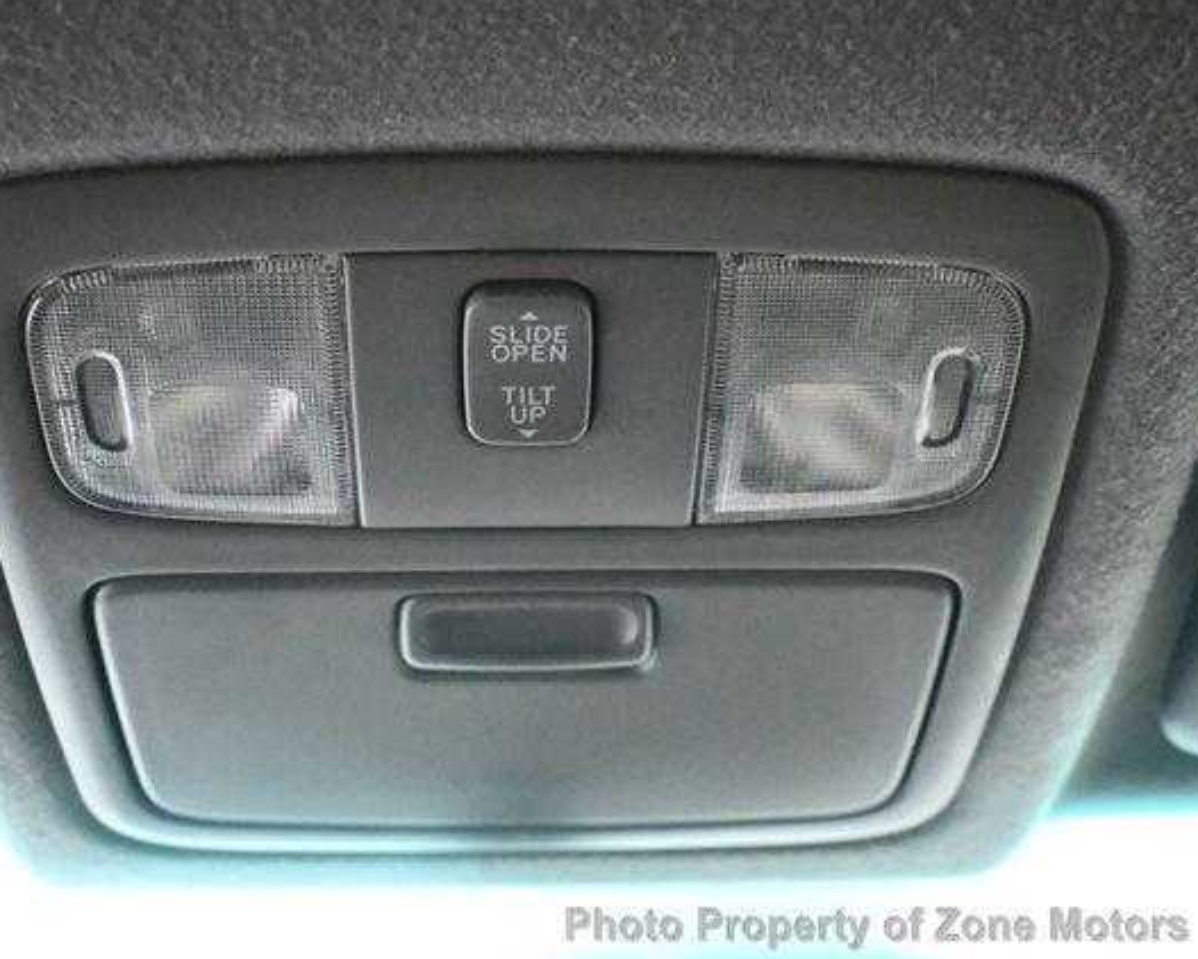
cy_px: 484
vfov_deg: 26.7
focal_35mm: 57
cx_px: 539
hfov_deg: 33.0
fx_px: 2022
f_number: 4
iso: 11400
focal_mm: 25
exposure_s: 1/60
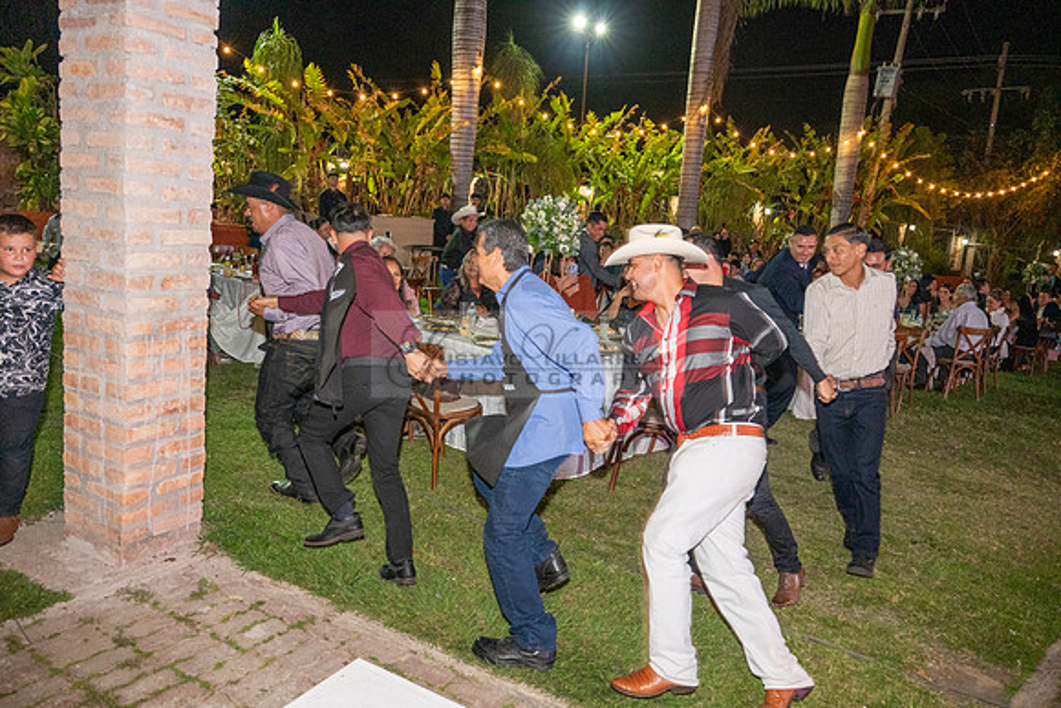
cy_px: 354
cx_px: 530
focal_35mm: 28
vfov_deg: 46.4
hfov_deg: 65.5
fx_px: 825
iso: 2500
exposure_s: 1/80
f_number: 5
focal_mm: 28
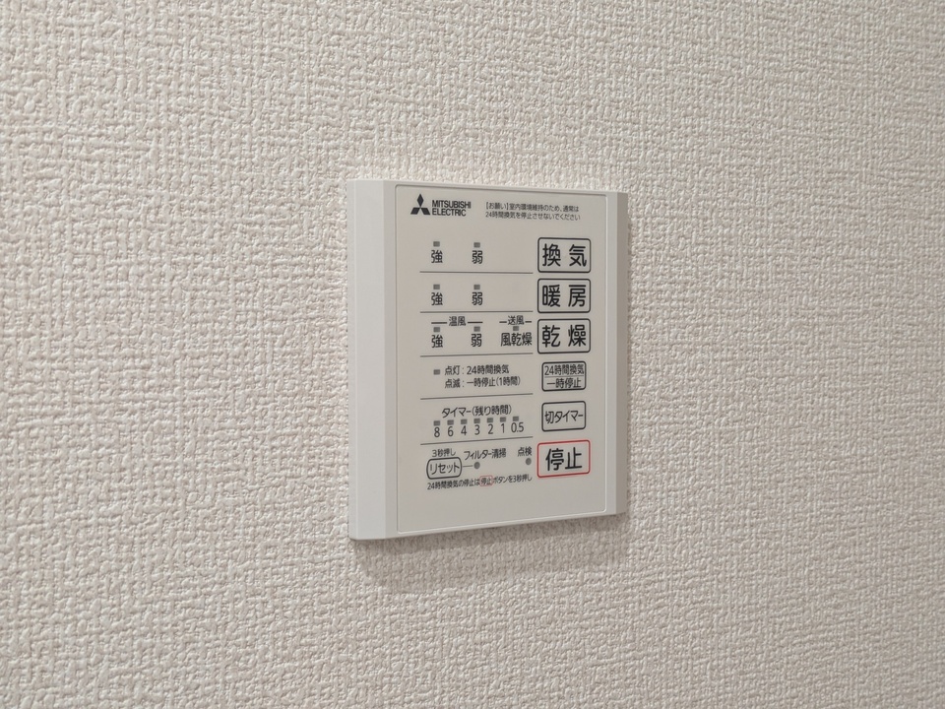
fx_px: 1392
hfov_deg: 37.5
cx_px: 472
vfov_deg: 28.6
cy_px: 354
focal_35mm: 51
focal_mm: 5.43
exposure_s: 1/25
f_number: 1.89
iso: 72
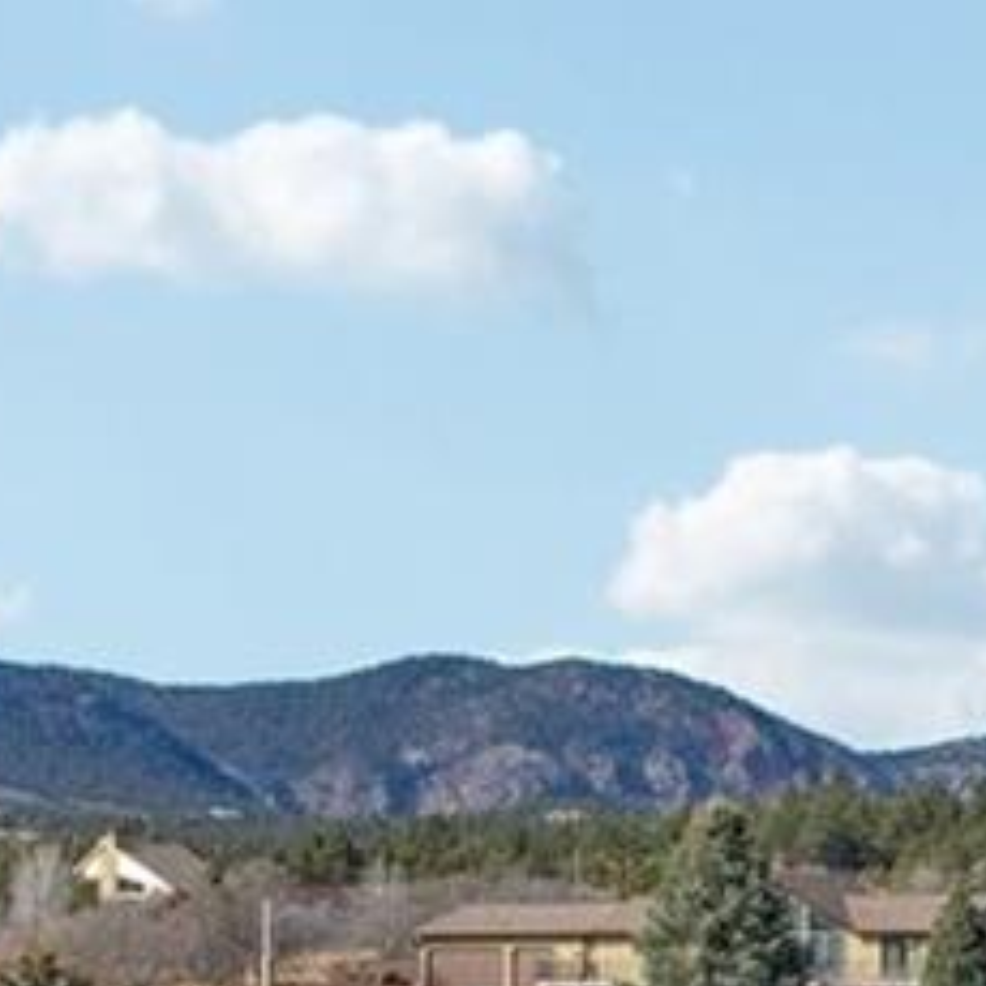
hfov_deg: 11.9
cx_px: 1993
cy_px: 1385
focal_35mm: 130
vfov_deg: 12.9
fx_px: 4189
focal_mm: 8.38
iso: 100
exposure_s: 1/320
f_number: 2.8
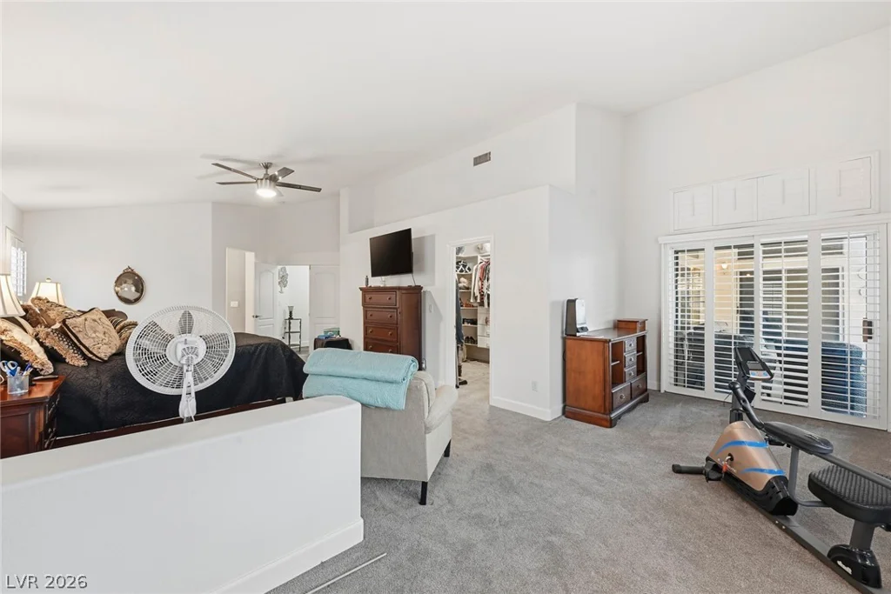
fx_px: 347
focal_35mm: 14
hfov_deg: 104.2
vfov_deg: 81.2
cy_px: 297
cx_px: 446
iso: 500
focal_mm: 14
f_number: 10
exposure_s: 1/25
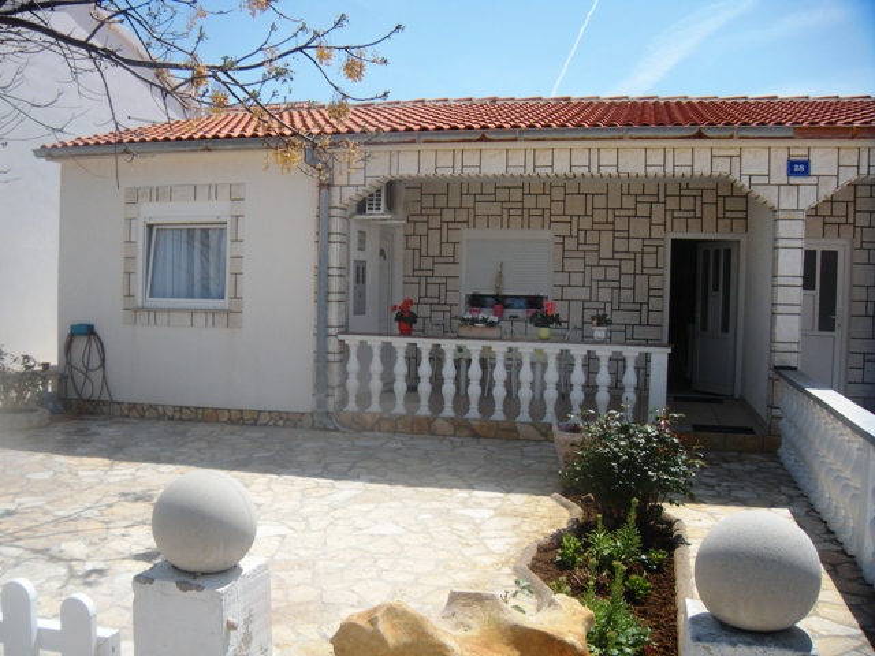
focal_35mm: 35
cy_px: 328
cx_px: 438
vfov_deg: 40.7
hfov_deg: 52.6
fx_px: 885
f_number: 6.4
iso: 64
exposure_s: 1/337
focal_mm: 5.9
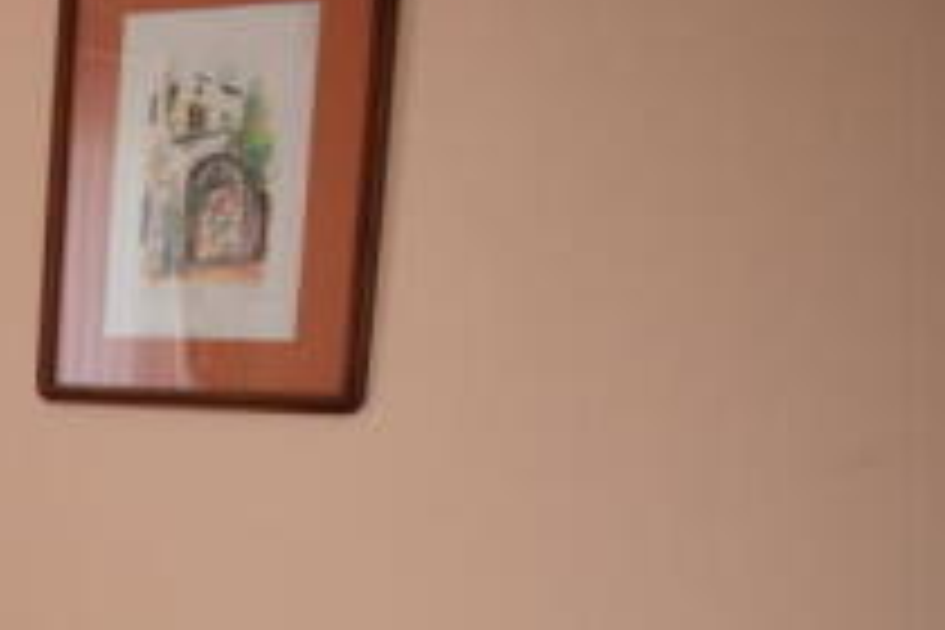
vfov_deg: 15.2
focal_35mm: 84
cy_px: 911
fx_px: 2205
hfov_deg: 20.4
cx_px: -513
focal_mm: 18
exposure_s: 1/125
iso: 800
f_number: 5
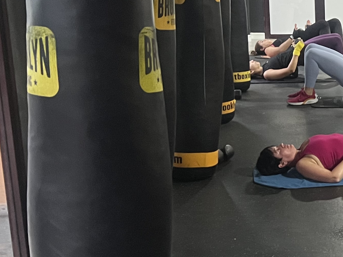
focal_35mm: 78
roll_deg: -1.3
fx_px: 773
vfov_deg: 18.9
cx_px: 512
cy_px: 134
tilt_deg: -13.7
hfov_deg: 21.2
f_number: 1.5
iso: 500
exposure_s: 1/33
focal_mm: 5.7
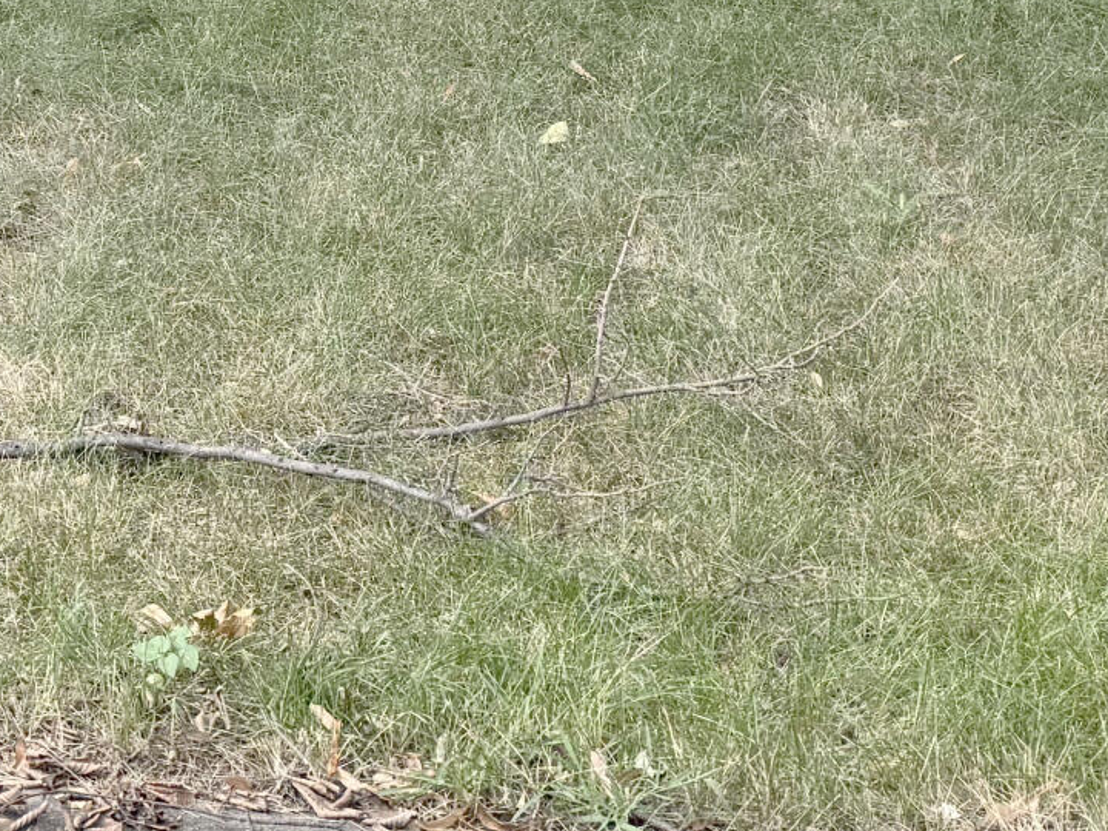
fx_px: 3201
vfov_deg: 14.2
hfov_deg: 18.0
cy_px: -246
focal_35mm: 100
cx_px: -446
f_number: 1.78
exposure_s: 1/888
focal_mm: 6.76
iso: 80
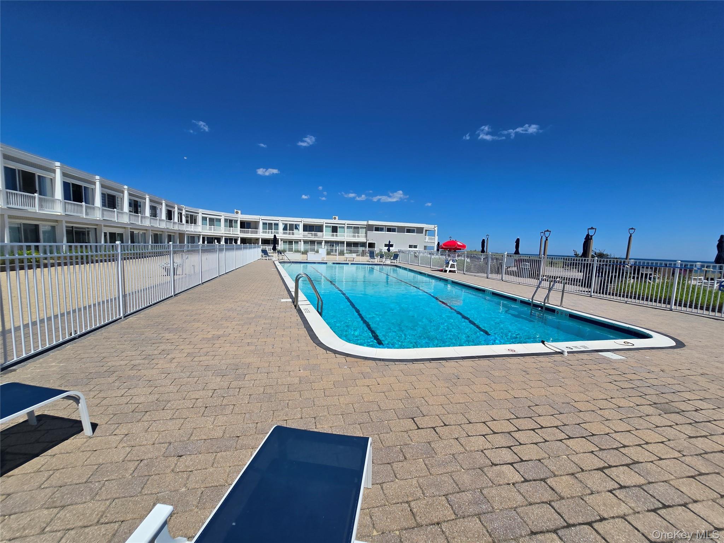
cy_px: 272
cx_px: 362
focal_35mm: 13
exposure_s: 1/4679
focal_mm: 2.2
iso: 50
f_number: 2.2
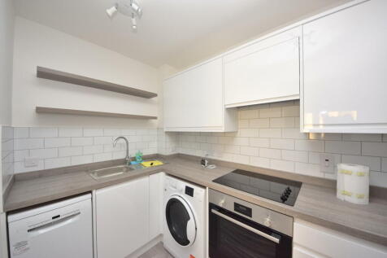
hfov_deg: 85.4
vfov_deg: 63.2
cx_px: 194
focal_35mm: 20
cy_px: 129
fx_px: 210
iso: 900
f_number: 5
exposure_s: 1/60
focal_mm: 13
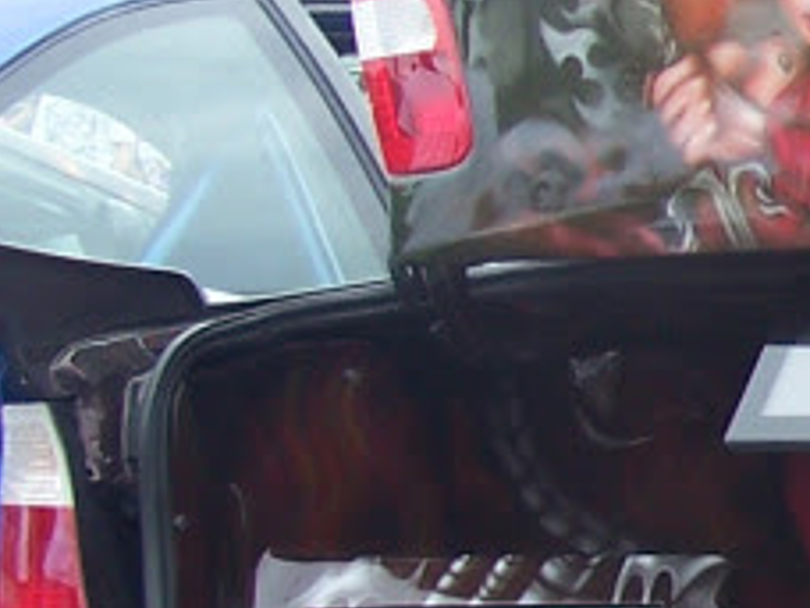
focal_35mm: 180
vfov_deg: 8.2
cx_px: 1563
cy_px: 540
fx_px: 4212
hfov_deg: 10.2
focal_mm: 6.7
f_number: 2.8
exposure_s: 1/180
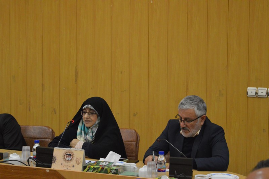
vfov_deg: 16.5
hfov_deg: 24.6
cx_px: 134
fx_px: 616
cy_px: 90
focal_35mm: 82
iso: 3200
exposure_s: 1/60
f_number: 5.6
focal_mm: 55
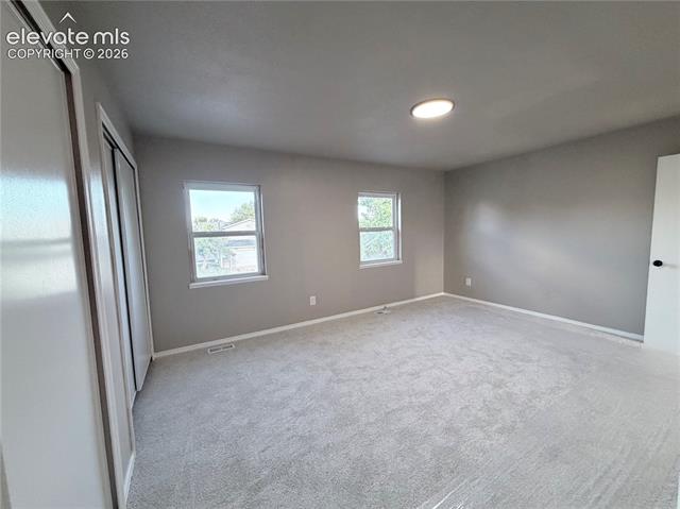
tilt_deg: -4.7
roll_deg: +1.8
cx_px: 340
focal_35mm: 14
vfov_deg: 85.6
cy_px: 254
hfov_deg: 102.1
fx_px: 275
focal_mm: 2.22
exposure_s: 1/120
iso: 320
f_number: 2.2
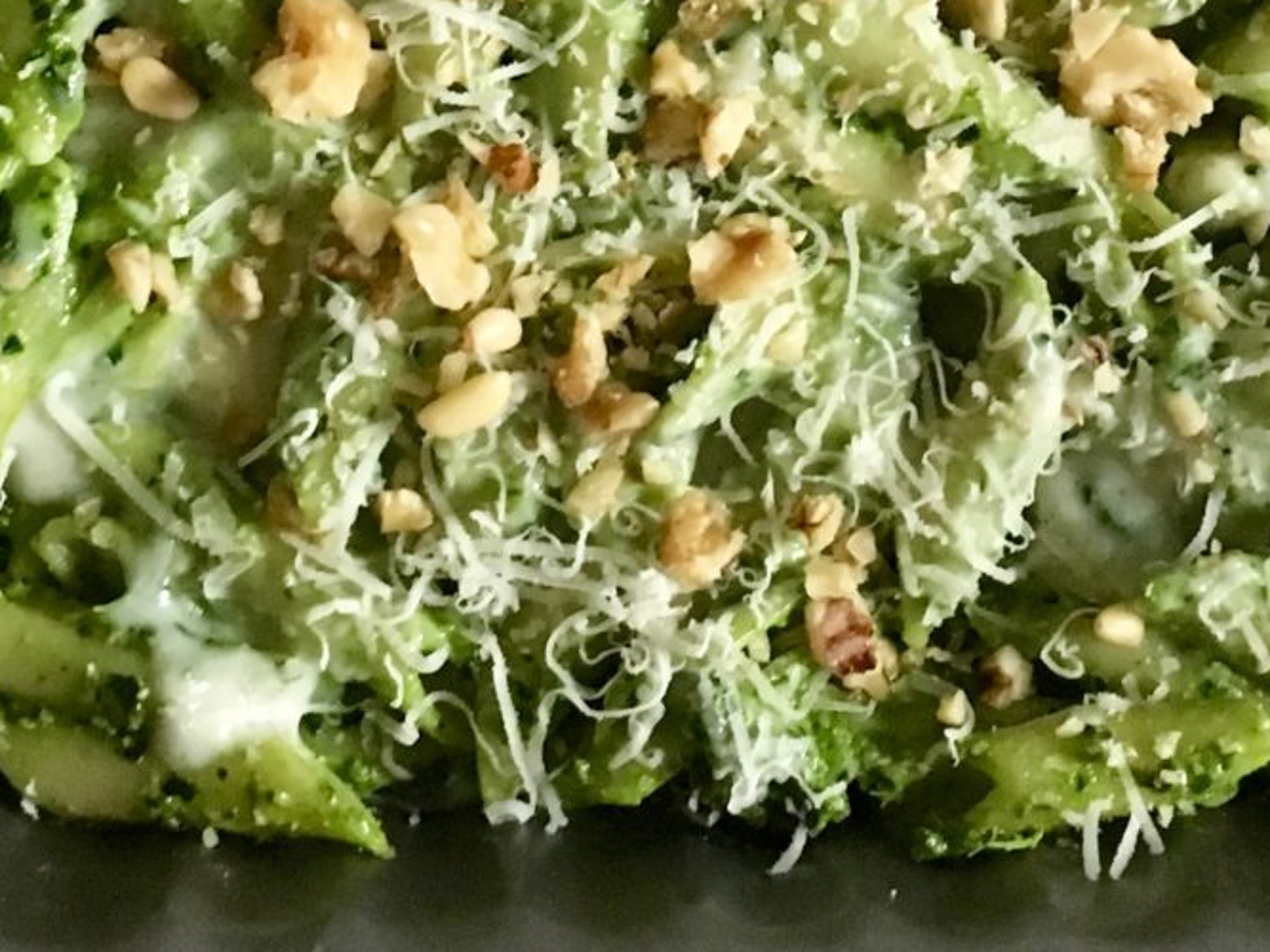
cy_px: -173
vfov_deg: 16.0
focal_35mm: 89
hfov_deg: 22.0
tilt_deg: -86.4
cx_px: 697
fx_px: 3265
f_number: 2.2
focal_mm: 4.15
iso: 250
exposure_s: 1/17
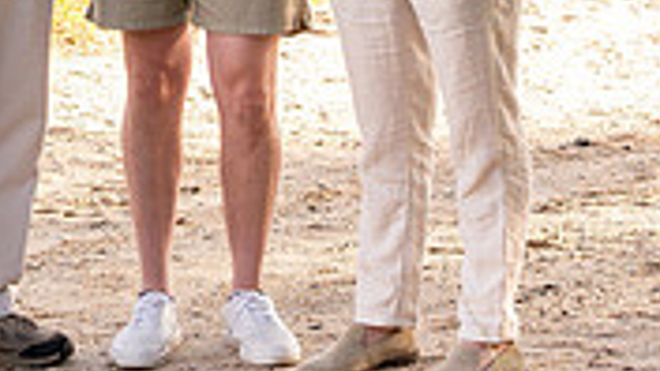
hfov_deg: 7.3
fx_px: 5145
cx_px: -90
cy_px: -171
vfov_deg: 4.1
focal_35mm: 294
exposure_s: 1/500
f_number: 4.5
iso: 800
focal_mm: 85
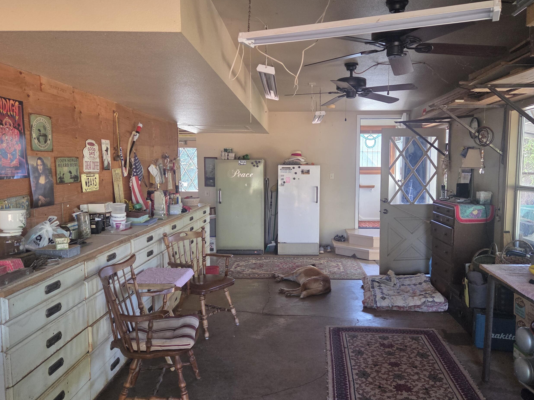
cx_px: 293
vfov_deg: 49.7
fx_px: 432
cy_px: 213
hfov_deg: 63.3
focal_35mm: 28
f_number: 1.8
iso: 320
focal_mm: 5.4
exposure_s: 1/120
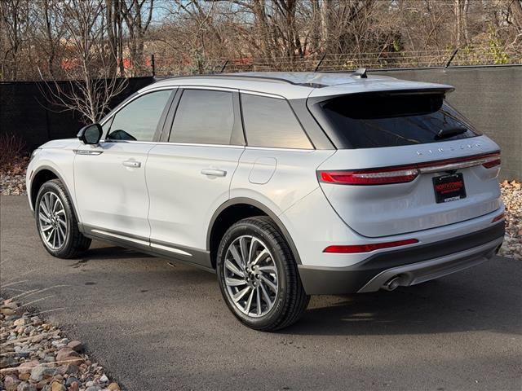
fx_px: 724
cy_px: 196
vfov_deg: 30.3
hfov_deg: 39.7
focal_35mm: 48
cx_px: 261
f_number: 1.78
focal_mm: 6.76
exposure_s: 1/2762
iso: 64
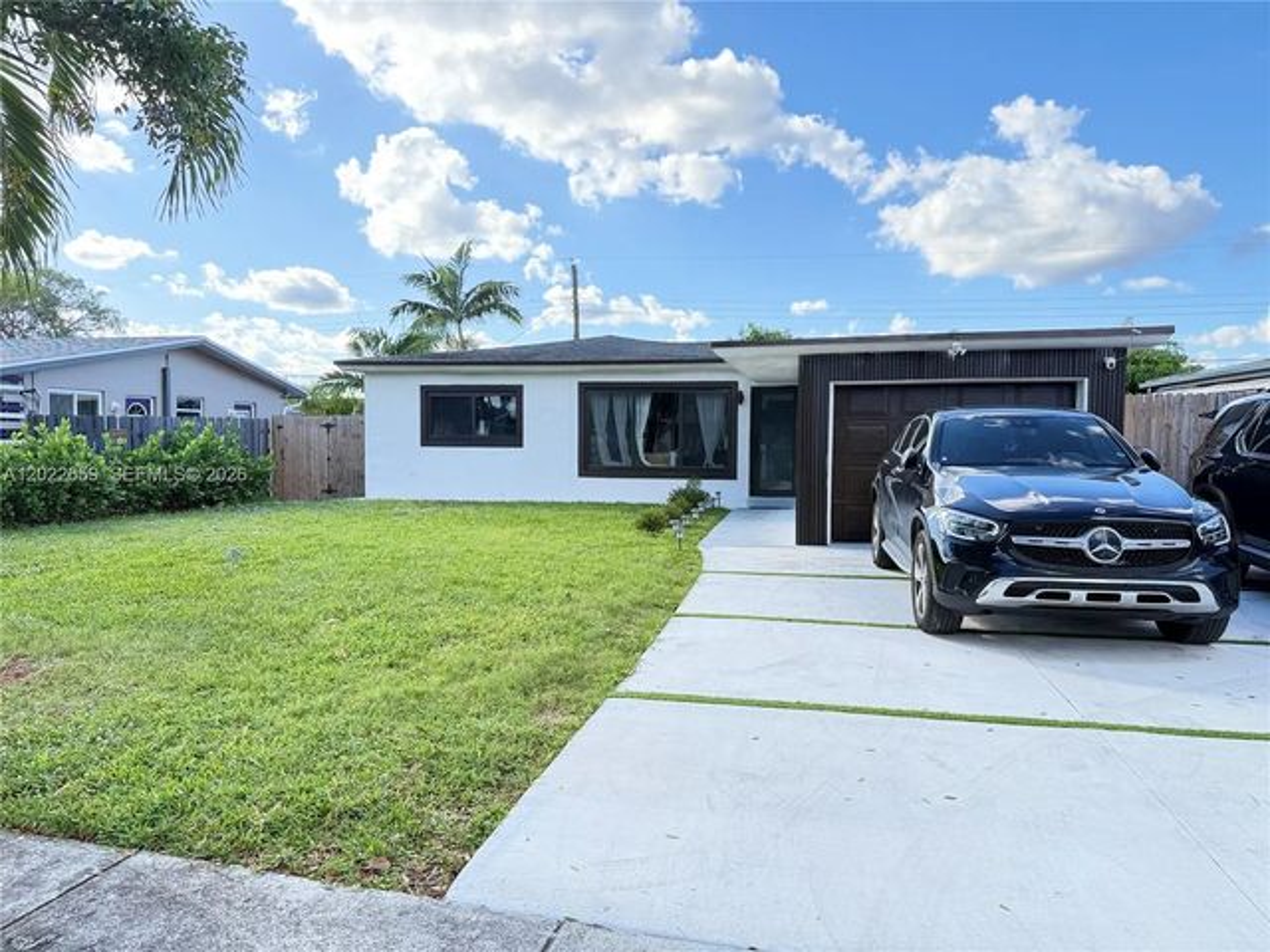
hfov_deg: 71.6
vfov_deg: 56.8
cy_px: 476
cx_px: 635
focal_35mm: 24
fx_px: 881
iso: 100
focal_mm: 6.76
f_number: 1.78
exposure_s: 1/909
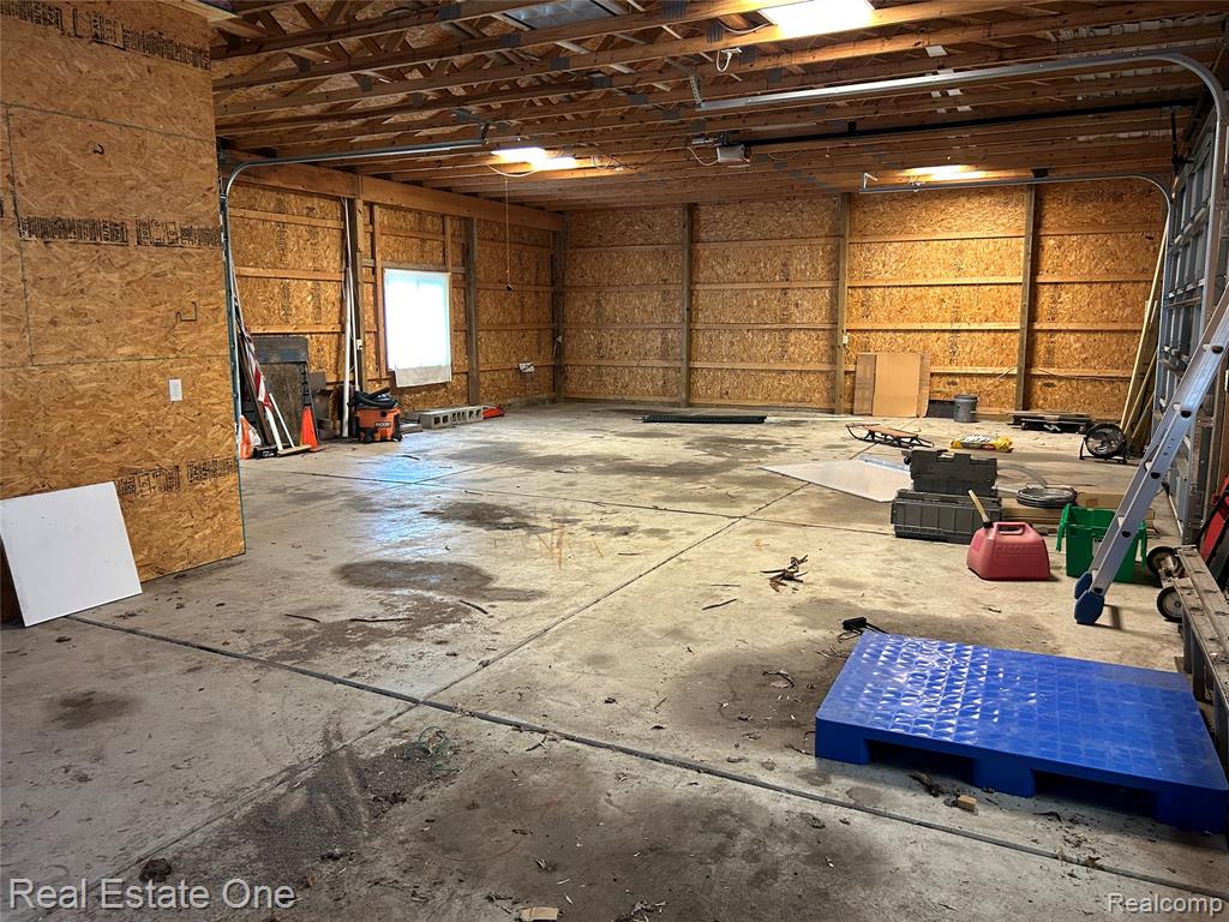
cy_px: 461
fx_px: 923
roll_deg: +0.6
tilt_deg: -8.9
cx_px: 614
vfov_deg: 53.1
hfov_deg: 67.3
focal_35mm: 26
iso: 250
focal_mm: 5.7
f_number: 1.5
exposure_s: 1/60
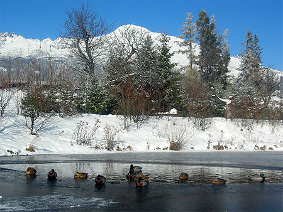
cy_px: 106
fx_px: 417
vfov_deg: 28.6
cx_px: 142
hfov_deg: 37.5
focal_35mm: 51
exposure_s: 1/681
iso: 64
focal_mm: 10.6
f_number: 5.4
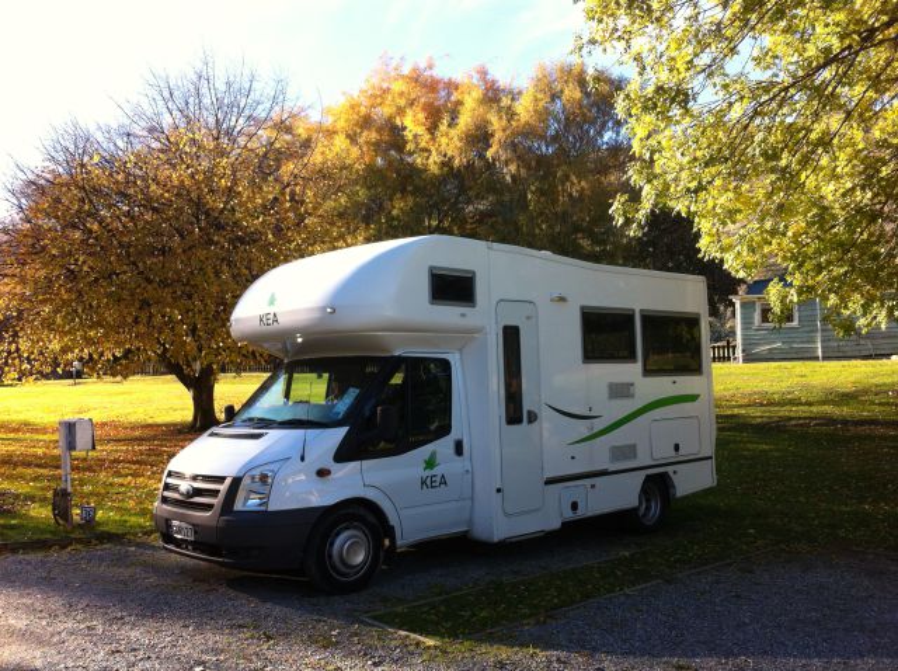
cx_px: 449
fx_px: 907
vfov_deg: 40.6
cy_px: 336
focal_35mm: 35
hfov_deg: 52.7
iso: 80
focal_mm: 3.85
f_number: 2.8
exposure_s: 1/299
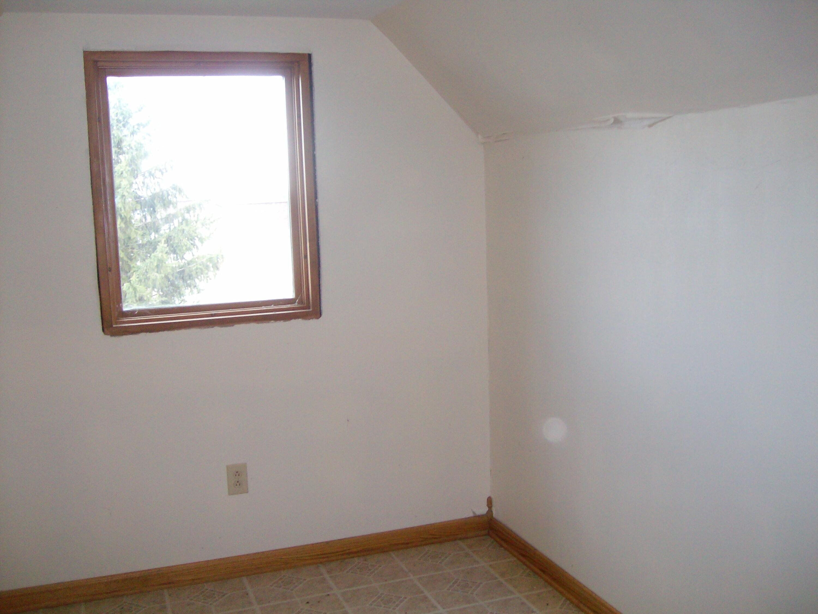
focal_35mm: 35
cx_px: 409
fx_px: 827
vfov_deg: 40.7
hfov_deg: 52.6
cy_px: 307
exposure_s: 1/40
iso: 200
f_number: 2.8
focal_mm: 5.8
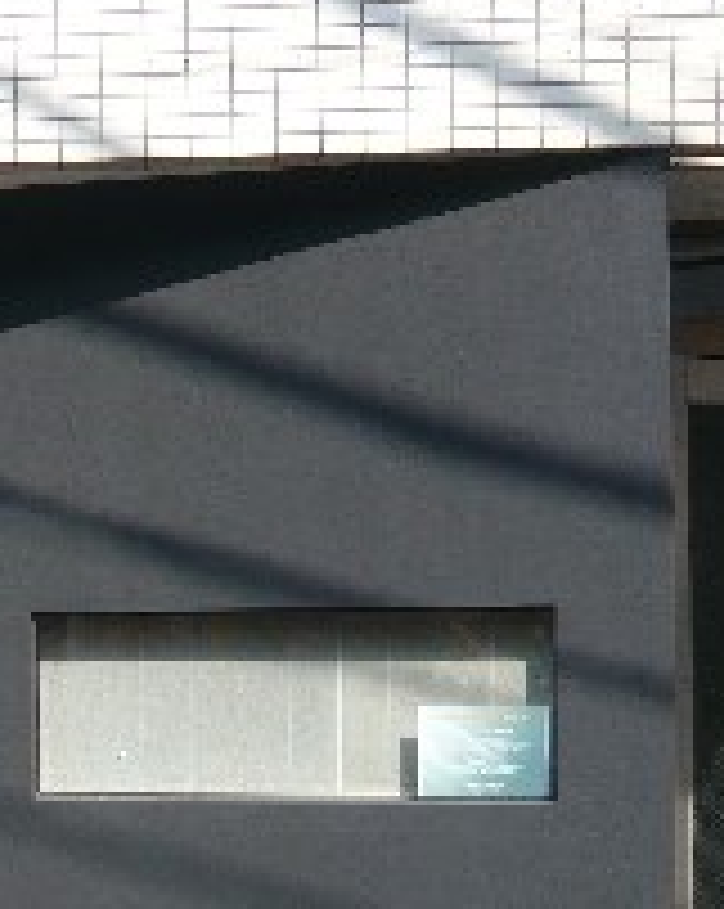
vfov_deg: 29.0
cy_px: 603
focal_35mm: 65
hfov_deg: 22.1
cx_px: -76
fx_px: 1745
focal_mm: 4.6
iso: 100
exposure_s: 1/640
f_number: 2.8
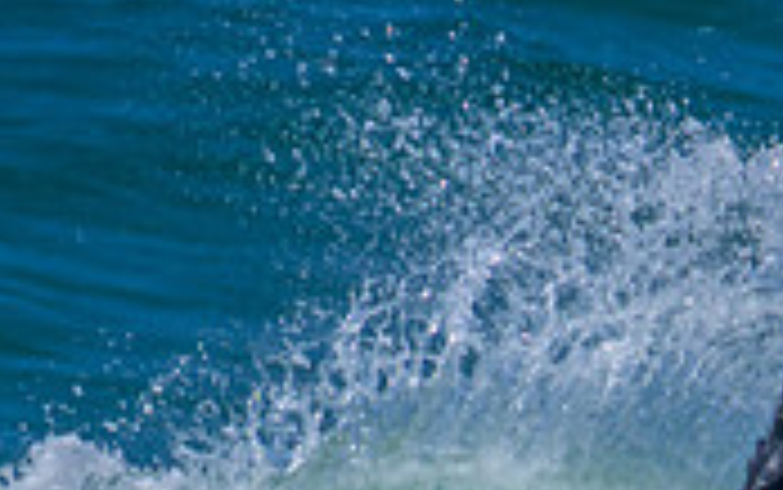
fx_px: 72152
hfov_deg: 0.6
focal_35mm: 3379
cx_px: 1081
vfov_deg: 0.4
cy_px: 1033
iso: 560
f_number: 11
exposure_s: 1/2000
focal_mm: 800
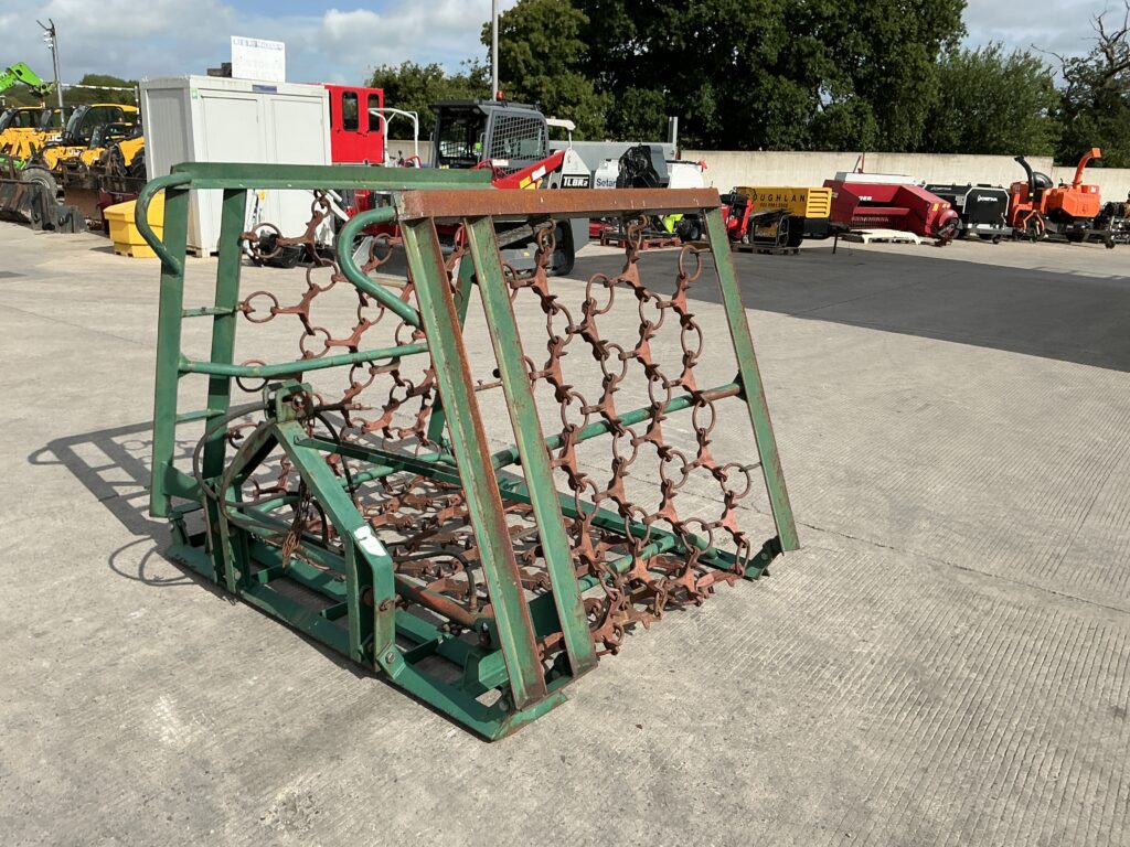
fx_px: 914
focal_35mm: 28
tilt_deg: -15.4
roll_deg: -1.6
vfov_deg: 49.7
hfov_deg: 63.4
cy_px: 424
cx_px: 565
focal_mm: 3
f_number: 1.8
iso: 25
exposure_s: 1/2427
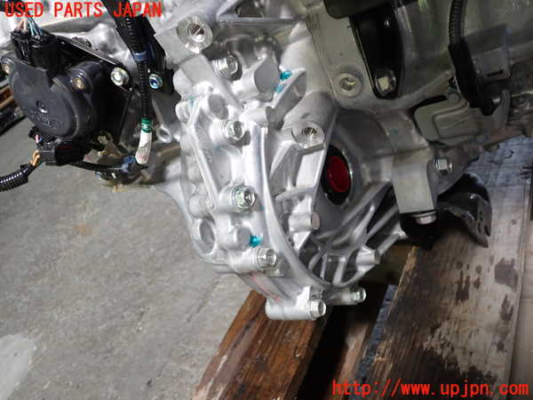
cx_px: 266
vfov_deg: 46.8
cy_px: 200
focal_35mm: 30
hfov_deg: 60.0
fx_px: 462
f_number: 2.3
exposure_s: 1/30
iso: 200
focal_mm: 5.4
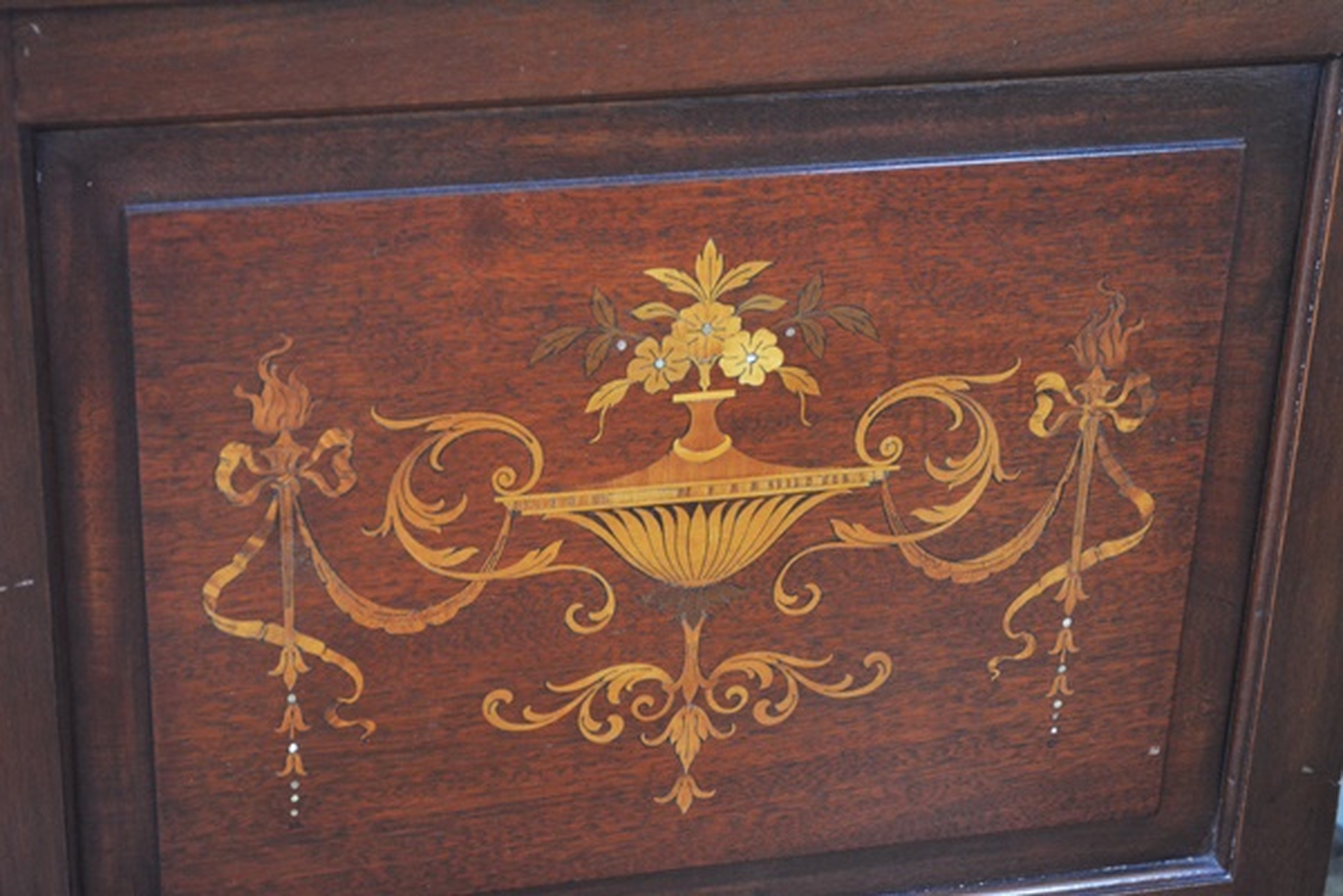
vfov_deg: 16.6
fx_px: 3077
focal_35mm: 82
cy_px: 448
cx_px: 672
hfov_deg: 24.6
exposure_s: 1/20
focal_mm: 55
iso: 3200
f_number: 5.6
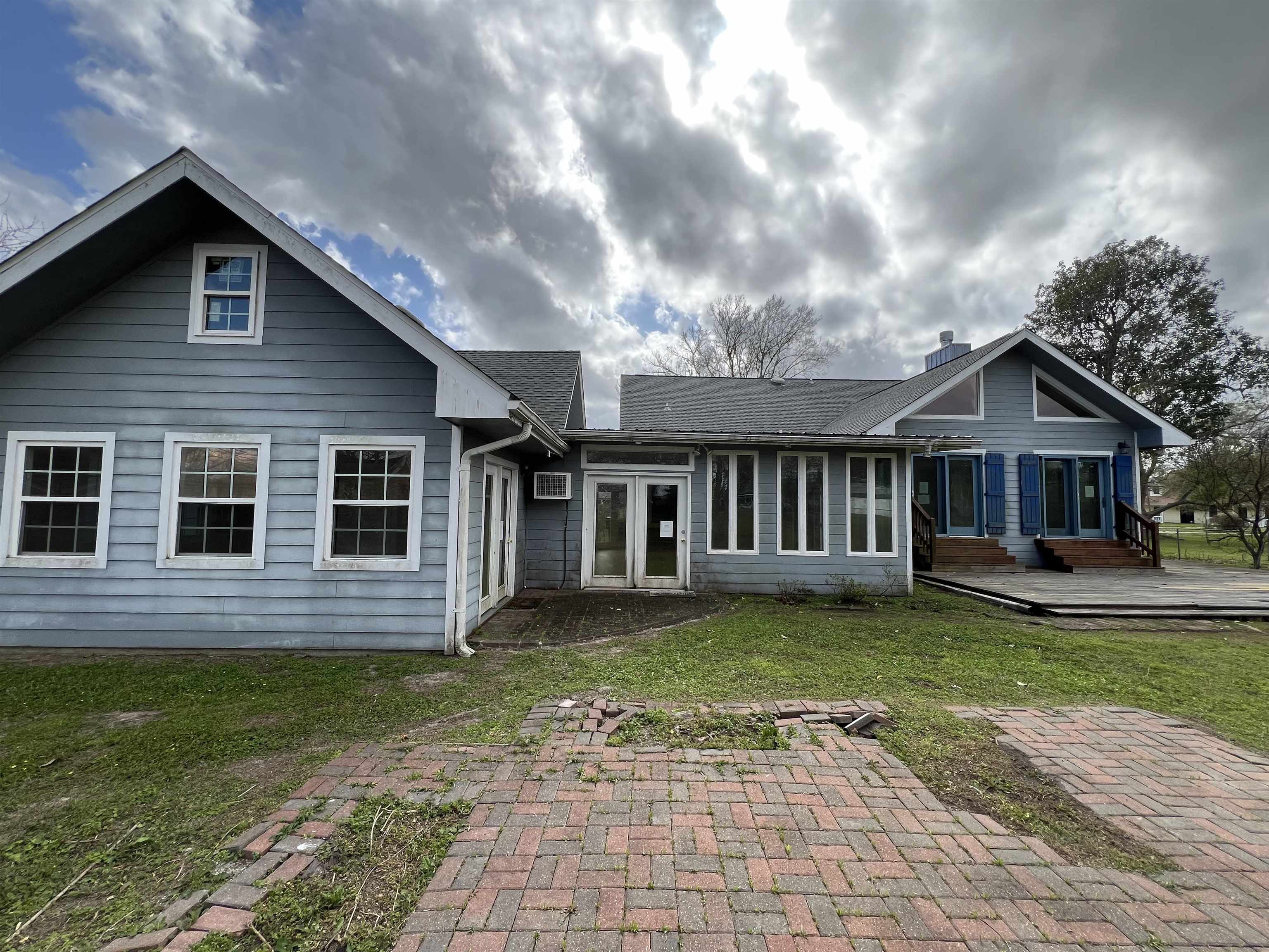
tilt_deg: +2.5
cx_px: 634
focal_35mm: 13
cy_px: 476
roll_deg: -1.0
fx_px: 477
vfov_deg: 89.9
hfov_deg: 106.2
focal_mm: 1.57
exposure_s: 1/1119
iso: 32
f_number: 1.8
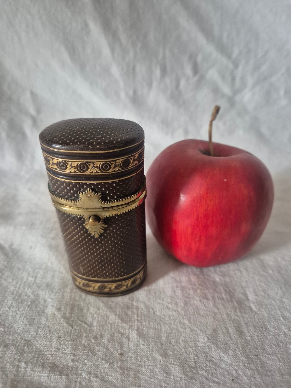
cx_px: 146
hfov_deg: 58.9
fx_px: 258
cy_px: 194
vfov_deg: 73.9
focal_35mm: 23
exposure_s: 1/100
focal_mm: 5.4
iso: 1000
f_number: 1.8
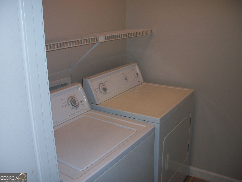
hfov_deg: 52.6
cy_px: 91
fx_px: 245
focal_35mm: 35
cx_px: 121
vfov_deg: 40.7
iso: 80
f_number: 3.1
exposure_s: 1/40
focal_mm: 6.3
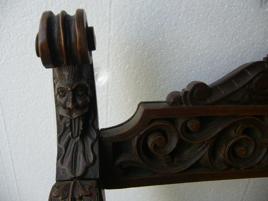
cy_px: 100
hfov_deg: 52.6
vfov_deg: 40.7
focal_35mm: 35
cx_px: 134
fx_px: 271
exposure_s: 1/60
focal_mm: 5.8
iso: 80
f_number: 2.8
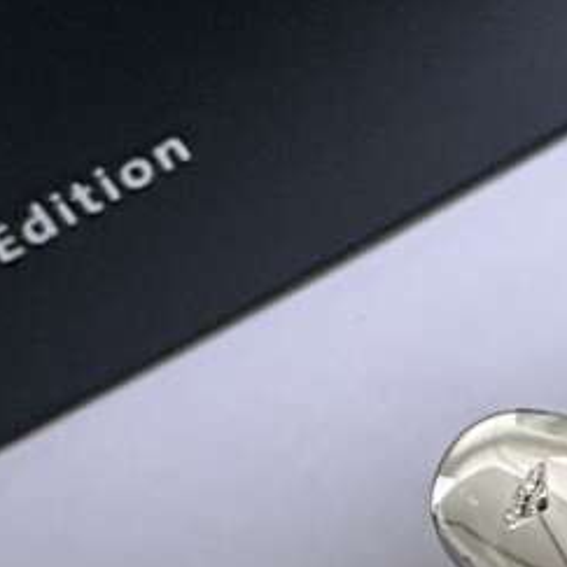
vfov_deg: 6.5
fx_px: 5004
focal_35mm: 270
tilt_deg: -47.9
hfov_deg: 6.3
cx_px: 1206
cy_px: 516
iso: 32
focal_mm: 3
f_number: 1.8
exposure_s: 1/122
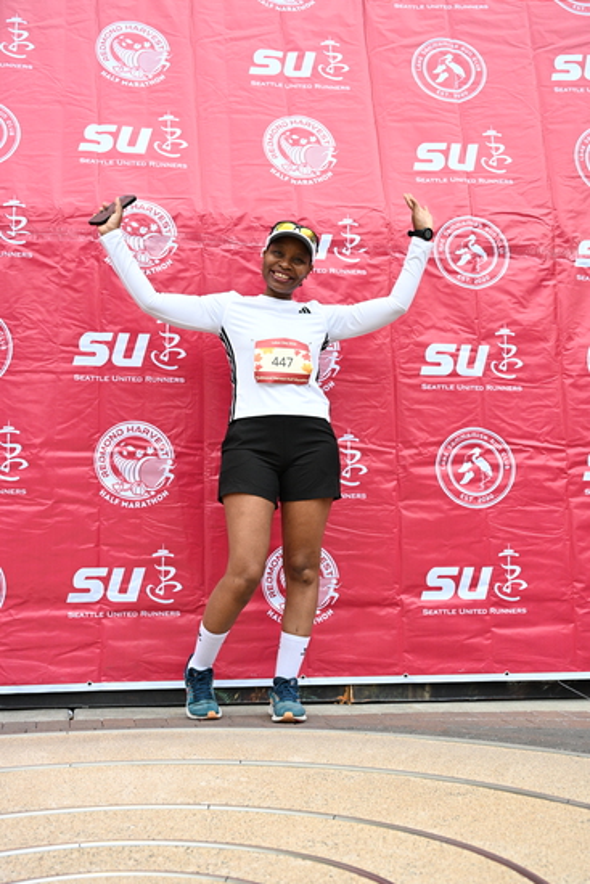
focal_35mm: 45
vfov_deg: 43.6
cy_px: 442
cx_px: 295
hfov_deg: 29.9
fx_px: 1105
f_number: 4
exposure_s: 1/400
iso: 2000
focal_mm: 45
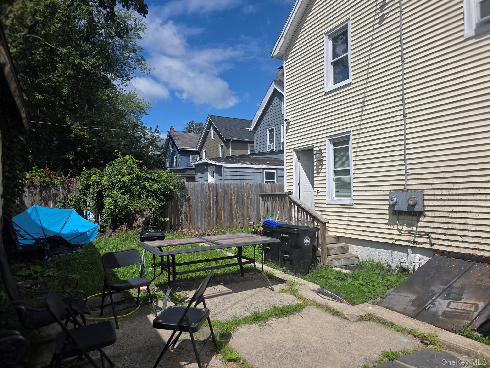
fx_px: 326
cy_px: 184
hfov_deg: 73.9
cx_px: 245
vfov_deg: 58.9
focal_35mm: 23
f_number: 1.7
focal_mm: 6.3
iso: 64
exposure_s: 1/7944
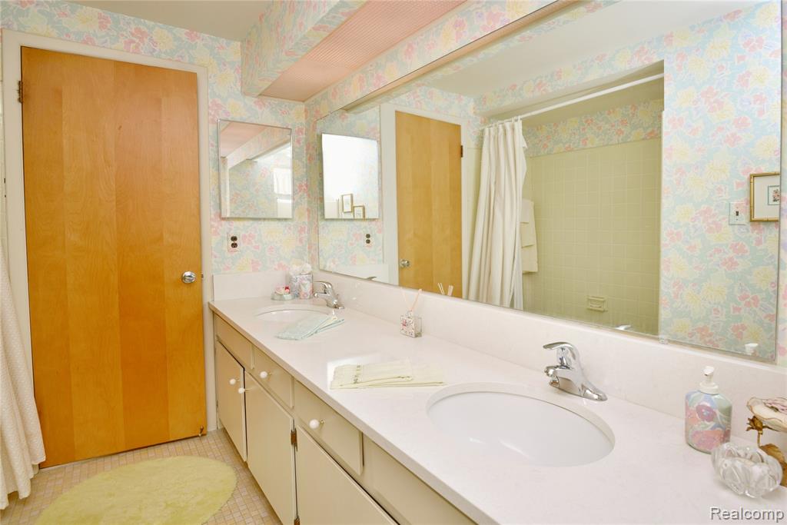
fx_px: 372
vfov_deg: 70.5
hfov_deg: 93.3
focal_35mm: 17
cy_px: 262
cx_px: 394
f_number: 8
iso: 125
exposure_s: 1/60
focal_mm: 17
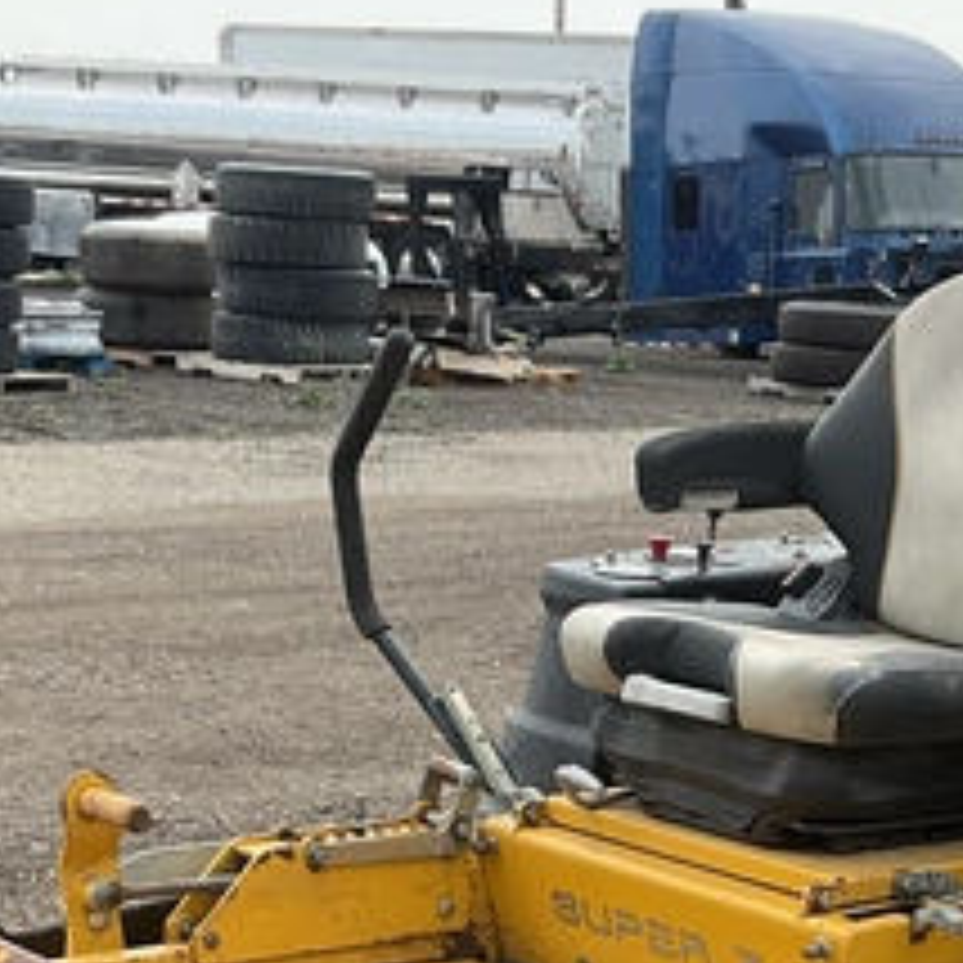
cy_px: 1132
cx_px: 747
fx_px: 2833
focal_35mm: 90
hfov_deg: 19.1
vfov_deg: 18.4
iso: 25
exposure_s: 1/397
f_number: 1.8
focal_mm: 3
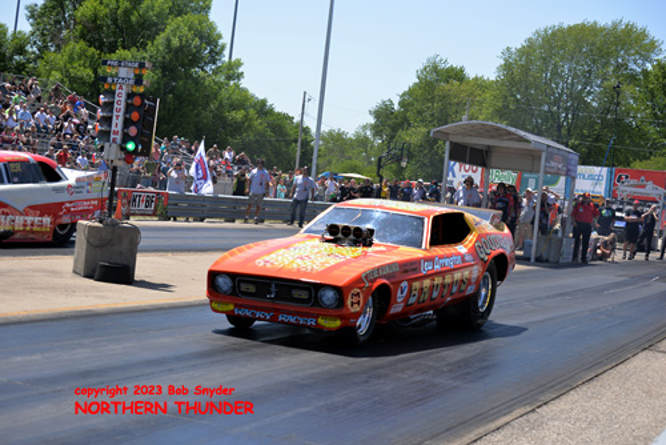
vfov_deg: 19.5
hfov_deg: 28.8
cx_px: 333
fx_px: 1296
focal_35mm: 70
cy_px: 222
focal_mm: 70
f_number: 6.3
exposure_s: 1/1600
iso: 400
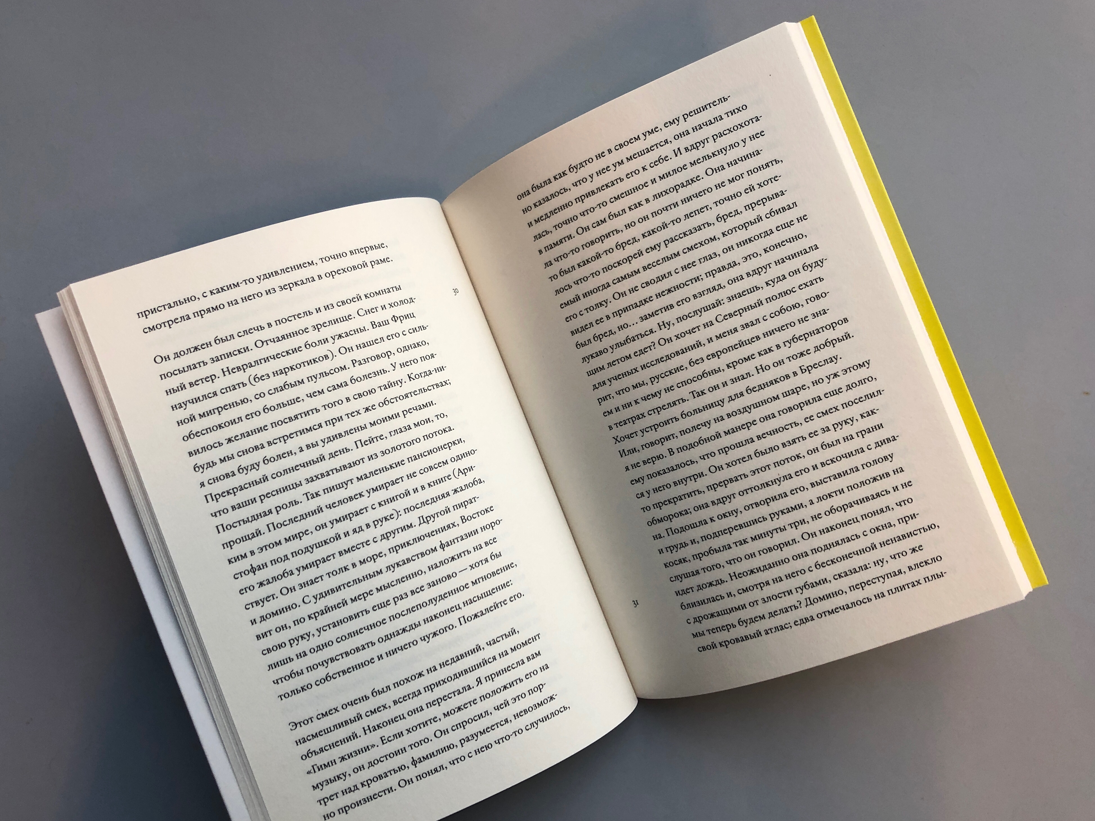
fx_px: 917
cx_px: 536
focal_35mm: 29
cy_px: 404
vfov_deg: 48.2
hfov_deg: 61.7
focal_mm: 3.99
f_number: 1.8
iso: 25
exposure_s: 1/33
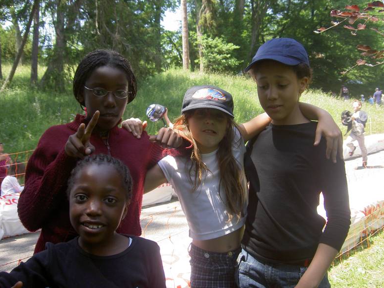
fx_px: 444
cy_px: 145
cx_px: 194
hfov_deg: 46.8
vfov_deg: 36.0
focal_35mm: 40
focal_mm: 8
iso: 100
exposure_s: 1/250
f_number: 2.8
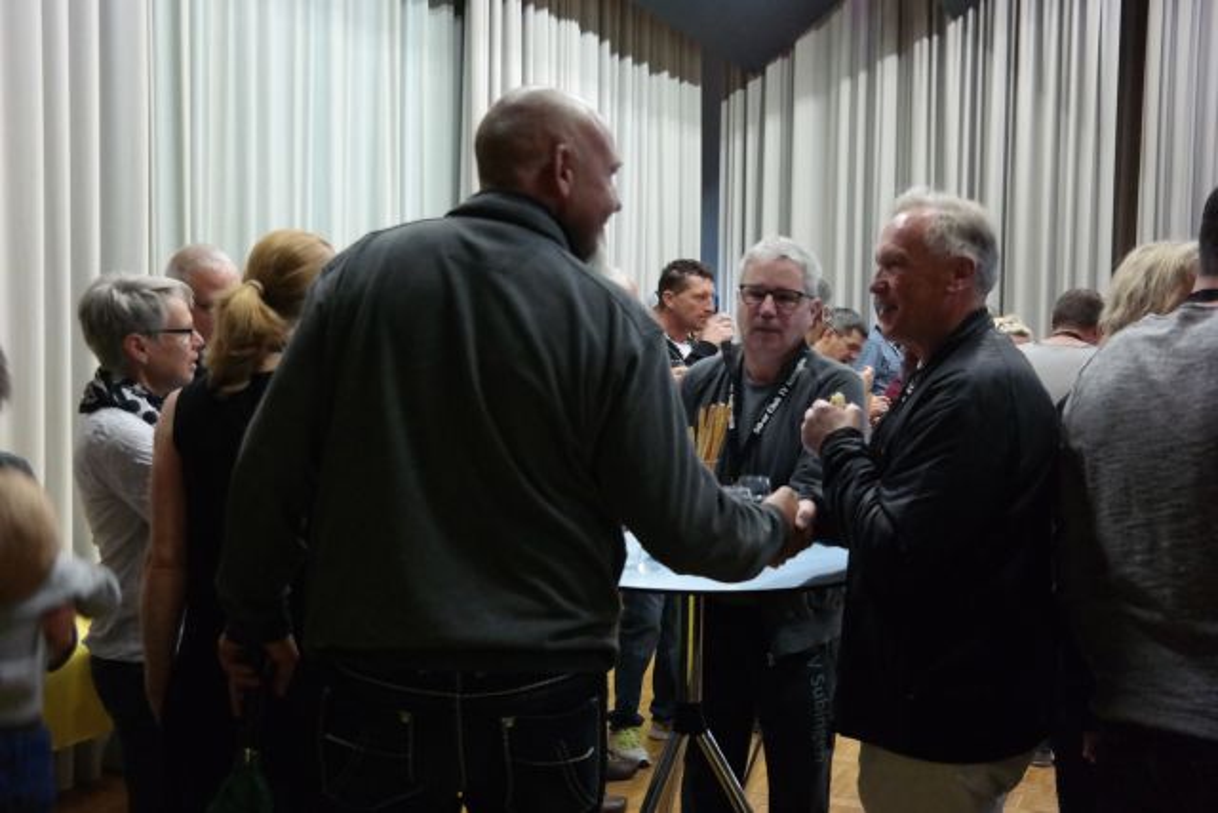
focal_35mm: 41
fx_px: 1387
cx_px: 609
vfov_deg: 32.6
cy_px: 406
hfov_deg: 47.4
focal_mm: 27
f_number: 4
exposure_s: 1/50
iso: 3200
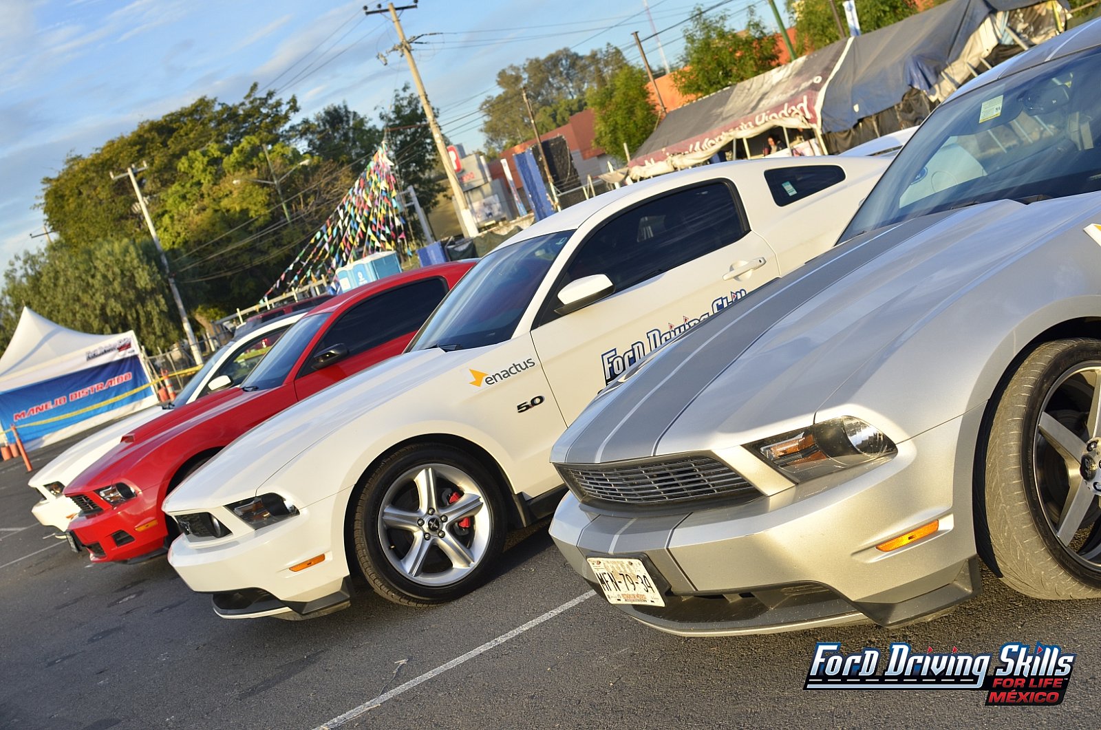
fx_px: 1603
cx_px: 550
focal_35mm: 52
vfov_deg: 25.7
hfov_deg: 37.9
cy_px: 365
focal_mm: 35
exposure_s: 1/320
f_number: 5.6
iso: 200
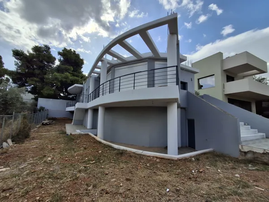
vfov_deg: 78.1
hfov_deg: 94.5
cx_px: 134
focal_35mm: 16
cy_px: 101
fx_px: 124
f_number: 2.2
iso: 40
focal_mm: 1.64
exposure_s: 1/3356
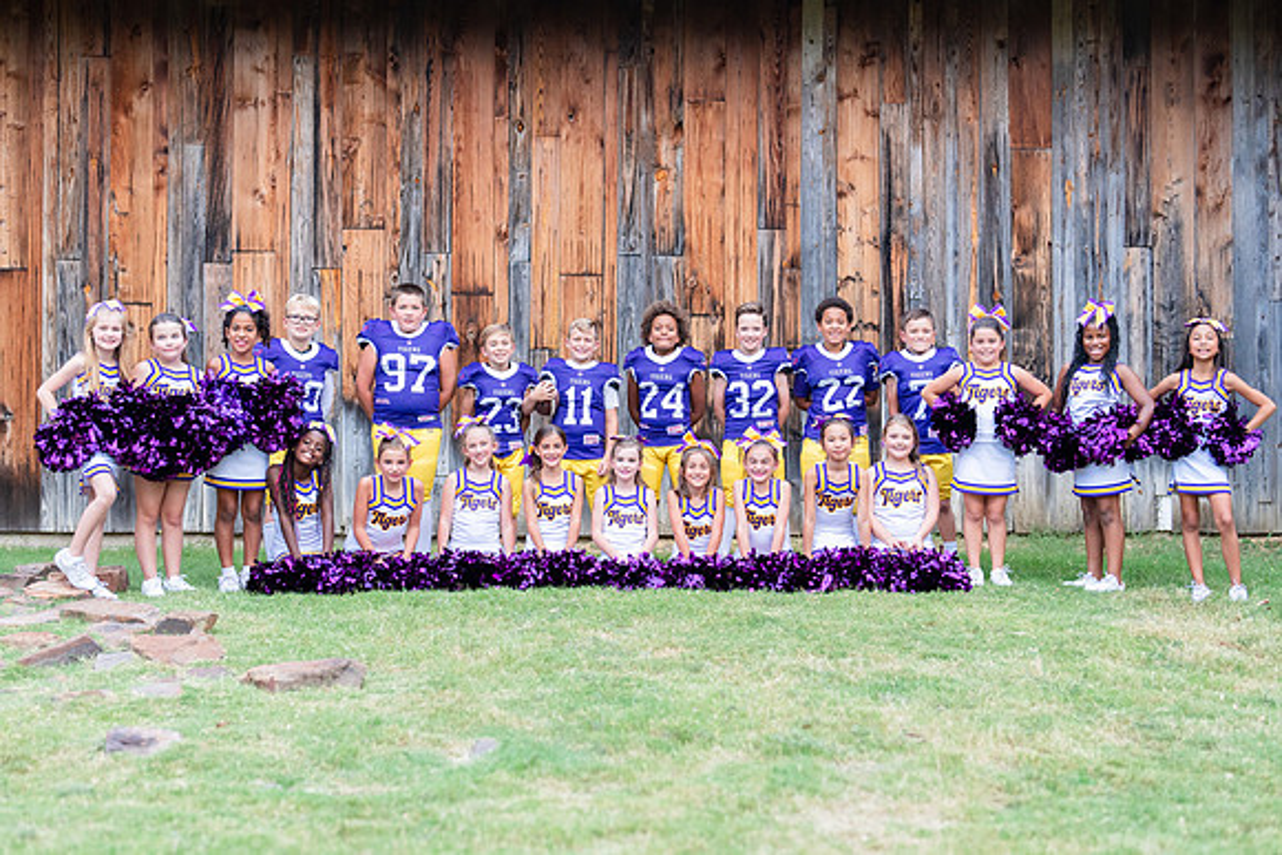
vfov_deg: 23.0
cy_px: 440
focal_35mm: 59
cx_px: 648
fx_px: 2101
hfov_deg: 33.9
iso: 1000
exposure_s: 1/640
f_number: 1.6
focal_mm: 50
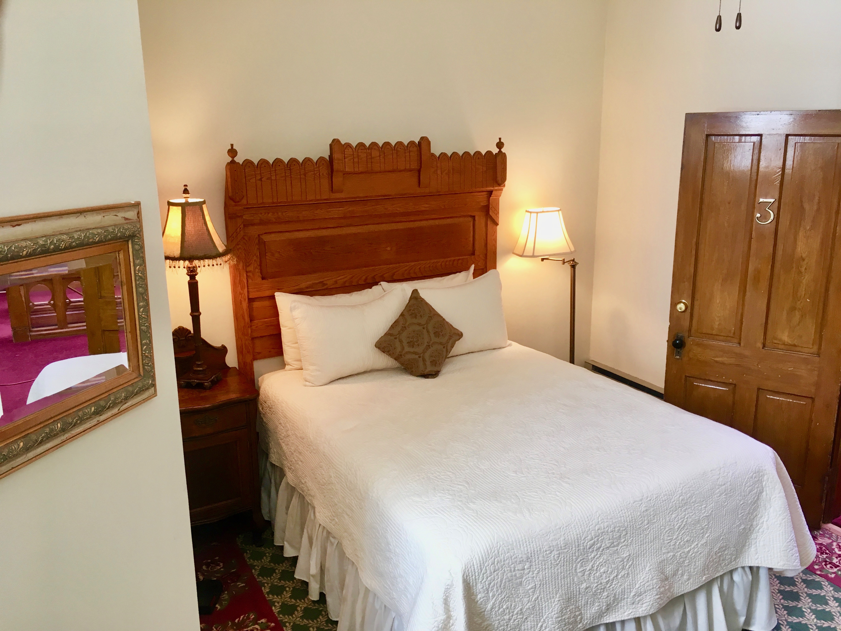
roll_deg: +0.9
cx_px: 420
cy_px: 316
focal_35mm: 29
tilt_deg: -15.7
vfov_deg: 48.2
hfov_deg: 61.7
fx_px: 705
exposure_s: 1/30
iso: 64
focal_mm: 4.15
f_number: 2.2
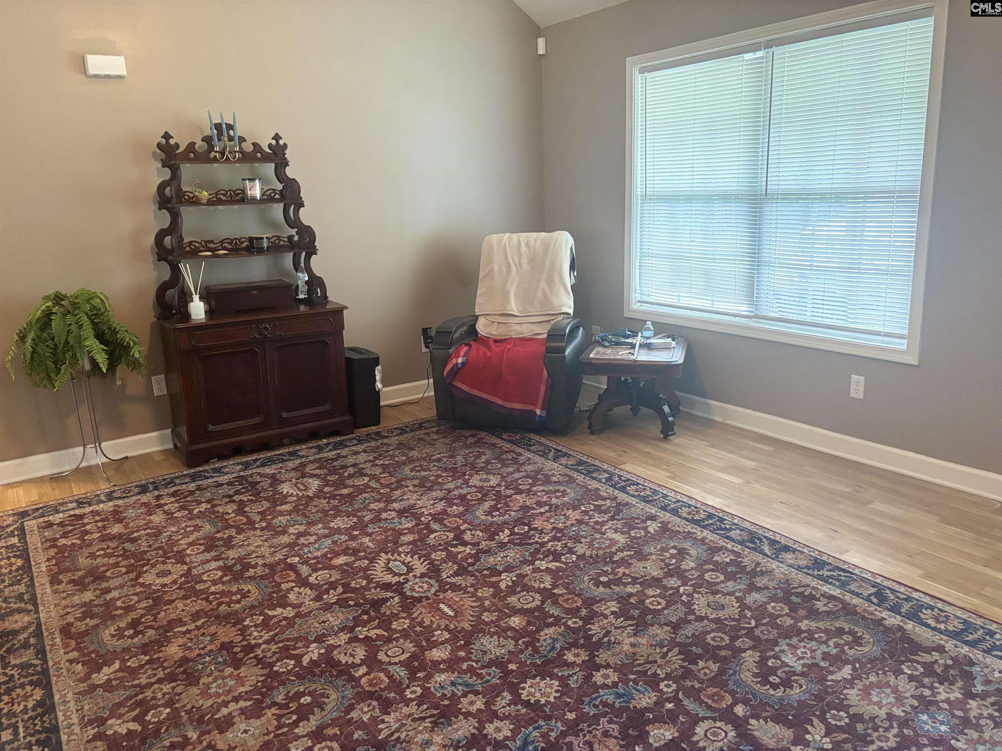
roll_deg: +2.2
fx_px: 753
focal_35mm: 26
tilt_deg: -13.5
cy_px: 376
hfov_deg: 67.3
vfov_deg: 53.1
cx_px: 501
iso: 500
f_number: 1.6
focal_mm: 5.96
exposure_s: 1/40
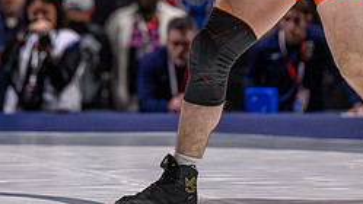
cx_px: 149
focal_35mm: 294
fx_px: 2830
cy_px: -25
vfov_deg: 4.1
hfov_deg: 7.3
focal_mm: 110
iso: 6400
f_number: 2.8
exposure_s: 1/800
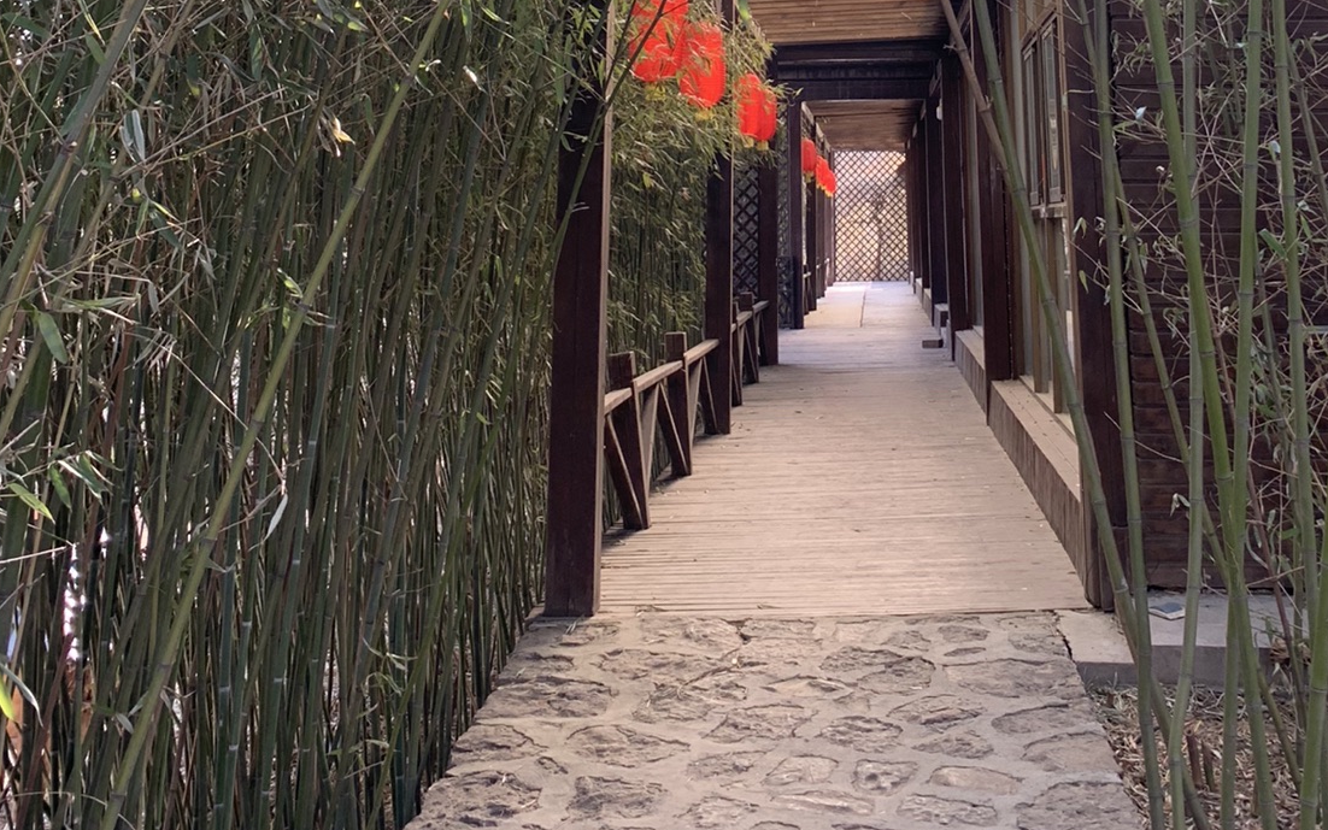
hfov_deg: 40.1
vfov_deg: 23.0
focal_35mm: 50
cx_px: 792
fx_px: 1810
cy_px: -241
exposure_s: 1/121
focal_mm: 4.25
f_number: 1.8
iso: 32
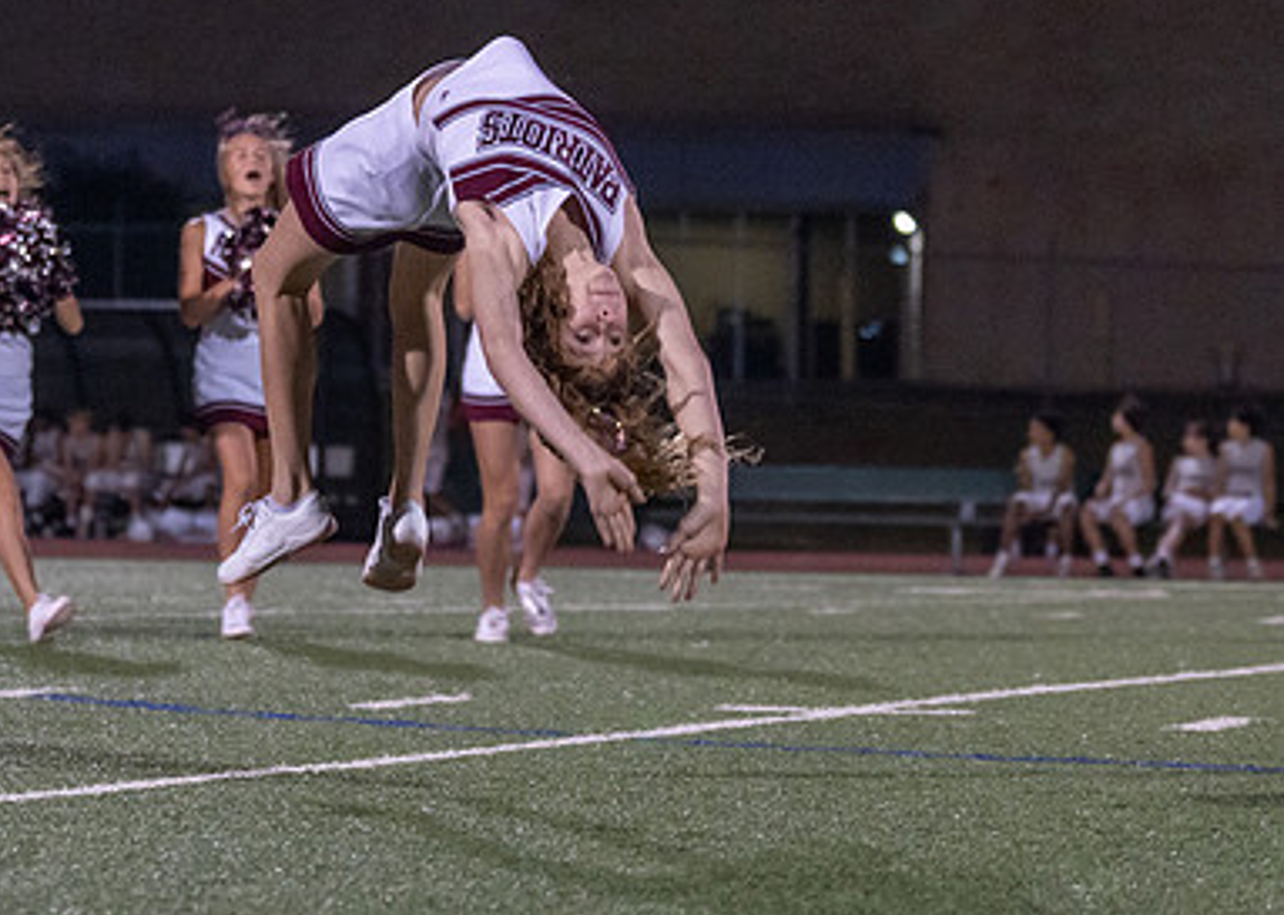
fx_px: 7142
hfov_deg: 10.3
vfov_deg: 7.3
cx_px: 428
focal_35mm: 196
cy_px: 211
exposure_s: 1/1000
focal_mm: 70
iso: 2000
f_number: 2.8
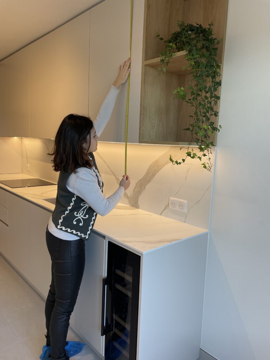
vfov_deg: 67.3
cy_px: 180
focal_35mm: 26
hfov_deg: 53.1
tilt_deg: -6.8
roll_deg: -2.6
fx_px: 270
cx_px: 135
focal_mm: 4.2
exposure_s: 1/100
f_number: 1.6
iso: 50
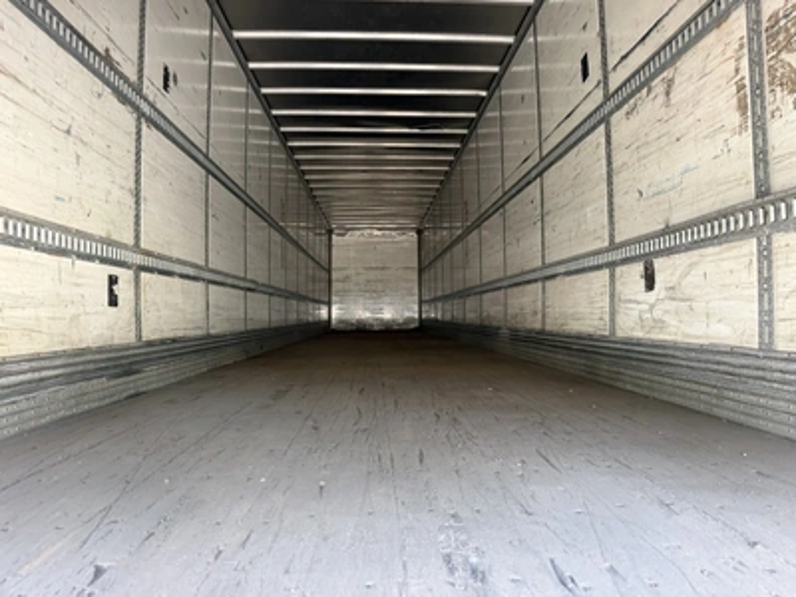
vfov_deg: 56.8
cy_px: 298
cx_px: 398
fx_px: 552
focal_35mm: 24
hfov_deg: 71.6
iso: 320
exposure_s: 1/60
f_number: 1.78
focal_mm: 6.76
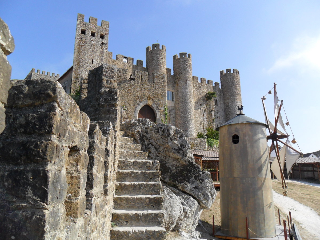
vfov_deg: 51.4
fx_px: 250
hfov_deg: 65.3
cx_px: 160
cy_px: 120
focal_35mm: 27
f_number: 3.5
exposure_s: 1/1000
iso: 100
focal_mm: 4.9
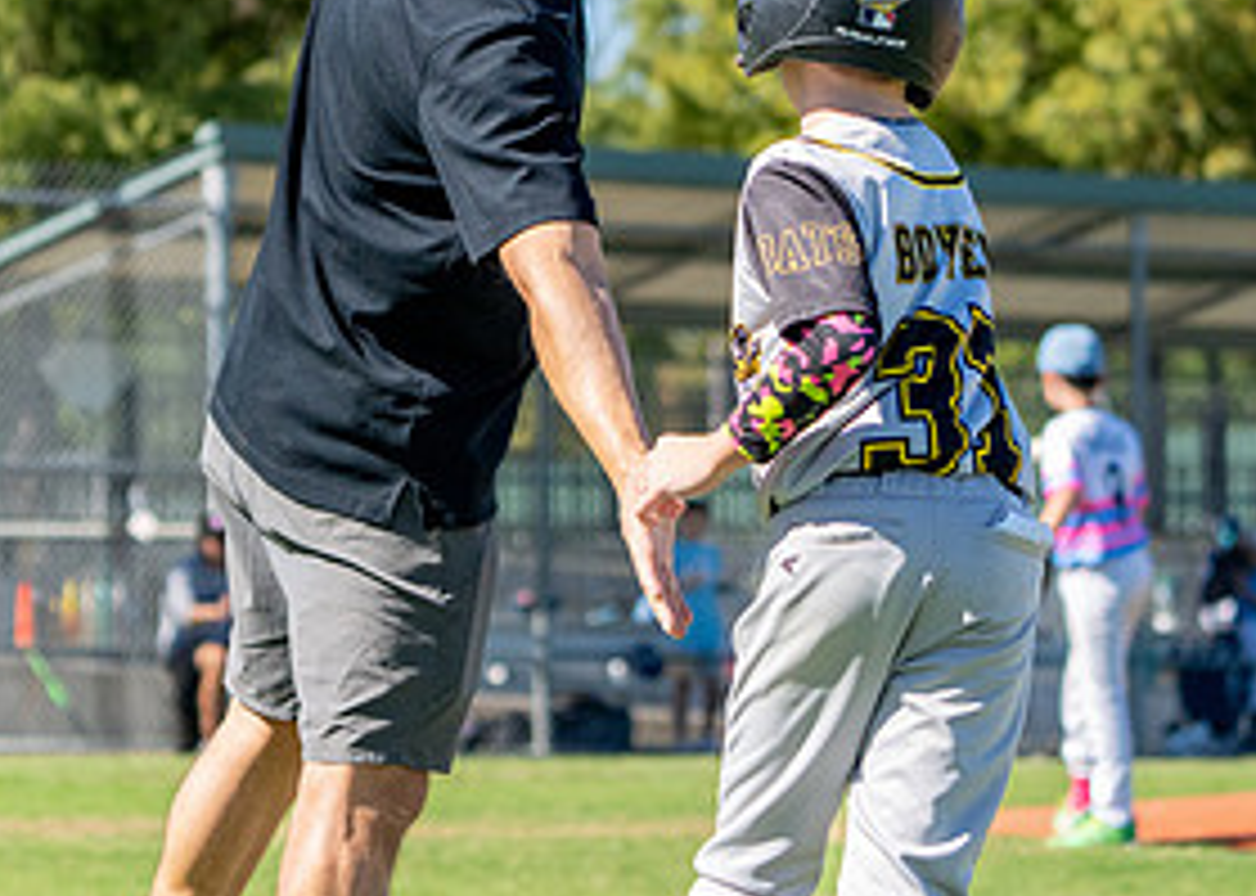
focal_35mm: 248
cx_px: 502
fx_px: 8842
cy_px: 391
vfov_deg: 5.8
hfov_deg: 8.1
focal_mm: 100
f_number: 4.5
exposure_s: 1/5000
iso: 1000
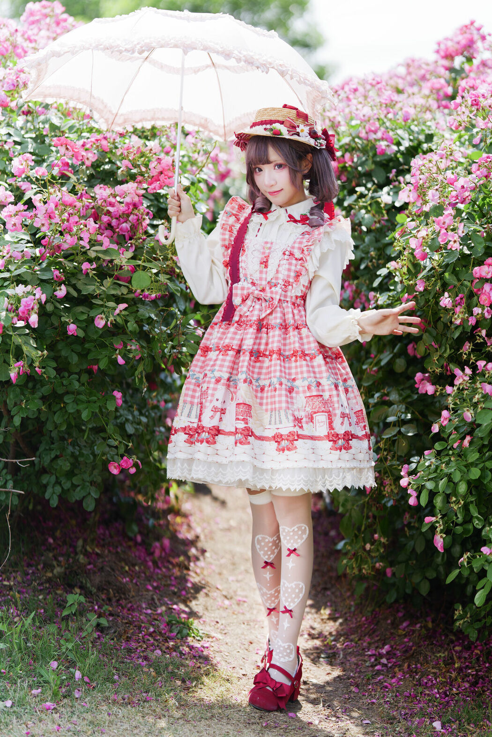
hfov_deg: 16.1
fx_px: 1742
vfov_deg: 23.9
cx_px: 246
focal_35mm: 85
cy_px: 368
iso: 100
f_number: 1.4
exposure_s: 1/4000
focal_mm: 85
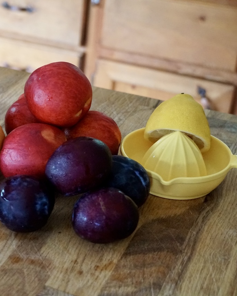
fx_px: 631
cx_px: 16
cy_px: 148
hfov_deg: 20.7
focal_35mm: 72
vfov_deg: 26.4
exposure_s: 1/125
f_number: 4.5
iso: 6400
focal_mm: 34
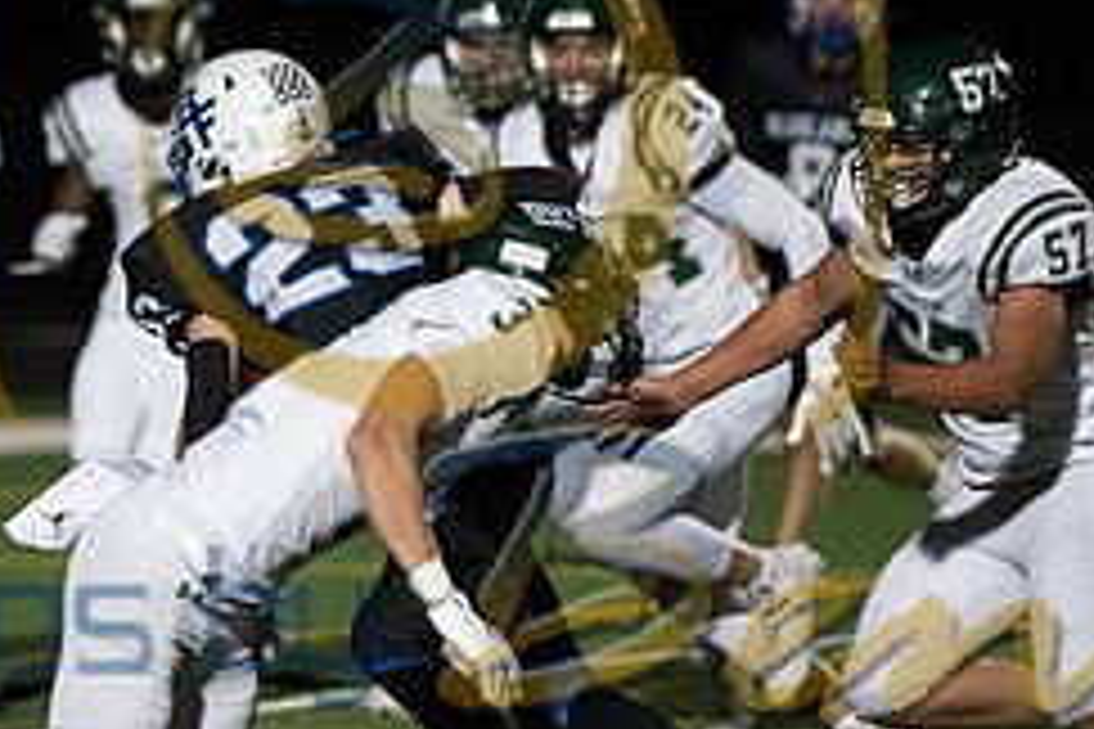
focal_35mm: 417
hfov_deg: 4.9
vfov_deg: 3.3
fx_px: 12671
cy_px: 245
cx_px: 324
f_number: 2.8
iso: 4000
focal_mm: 175
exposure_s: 1/1250
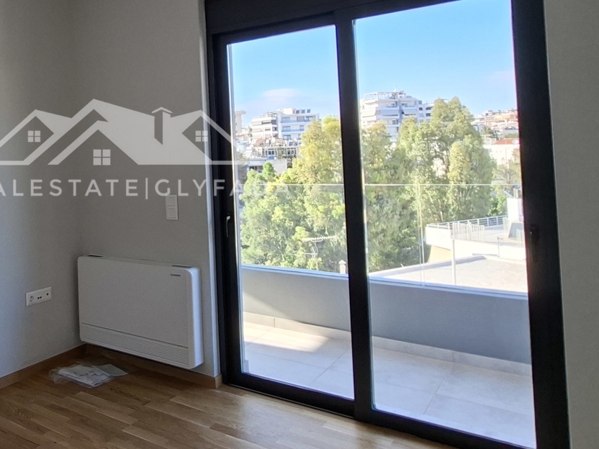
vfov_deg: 46.0
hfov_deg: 54.2
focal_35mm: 30
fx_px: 519
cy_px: 147
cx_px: 89
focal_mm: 1.74
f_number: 2.2
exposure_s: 1/120
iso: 40
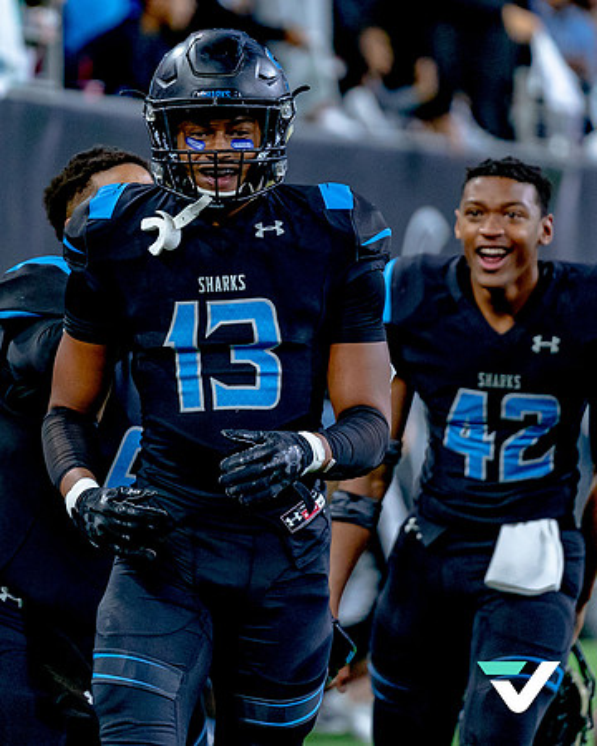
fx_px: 8368
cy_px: 261
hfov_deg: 4.1
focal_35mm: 379
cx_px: 250
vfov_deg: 5.1
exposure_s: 1/1500
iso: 2000
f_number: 2.8
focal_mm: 200
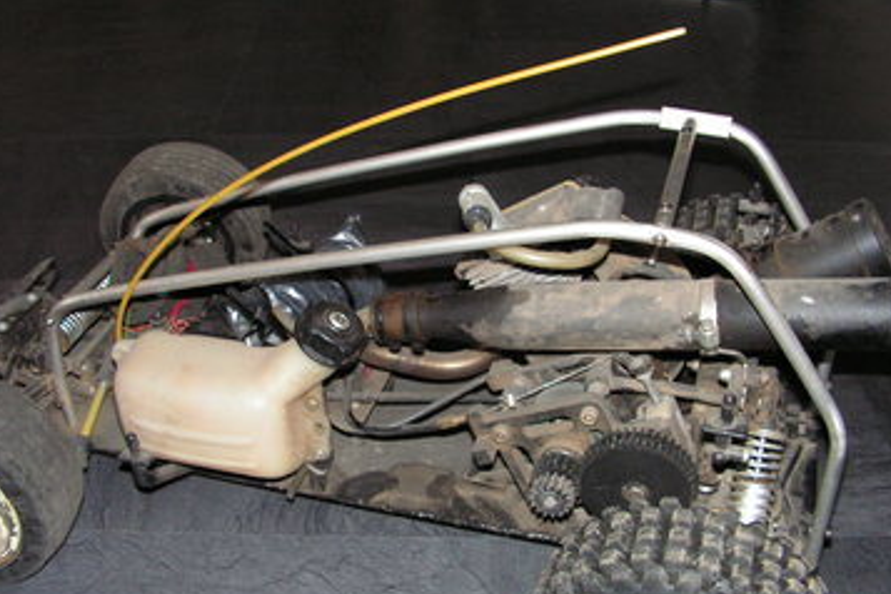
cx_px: 442
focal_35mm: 42
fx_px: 1039
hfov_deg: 46.4
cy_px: 327
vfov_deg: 31.9
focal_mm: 6
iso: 200
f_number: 3.2
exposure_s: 1/40
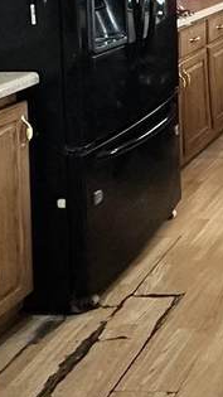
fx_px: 652
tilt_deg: -2.6
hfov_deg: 15.4
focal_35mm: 62
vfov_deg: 30.0
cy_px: -53
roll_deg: -0.8
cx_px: 450
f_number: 2.2
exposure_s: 1/60
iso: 250
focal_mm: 2.22
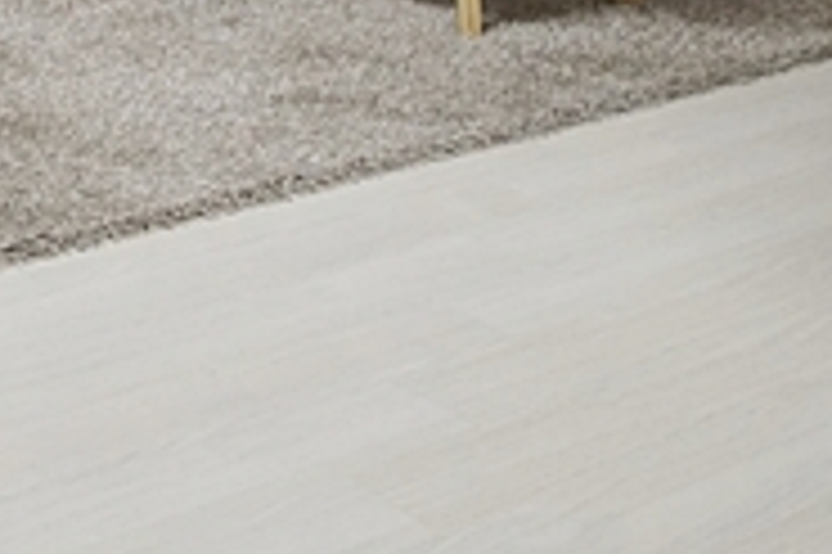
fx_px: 1501
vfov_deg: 17.1
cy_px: -446
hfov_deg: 25.9
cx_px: -283
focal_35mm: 65
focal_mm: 10
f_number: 9
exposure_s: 1/13
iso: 800
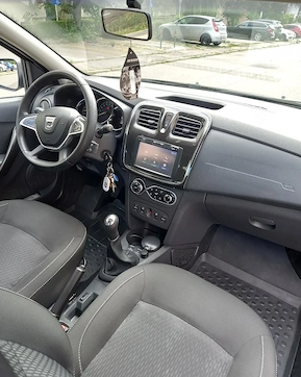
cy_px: 191
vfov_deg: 64.1
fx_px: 301
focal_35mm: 27
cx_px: 147
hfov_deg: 53.1
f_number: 2
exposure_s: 1/60.2
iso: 100
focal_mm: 4.6
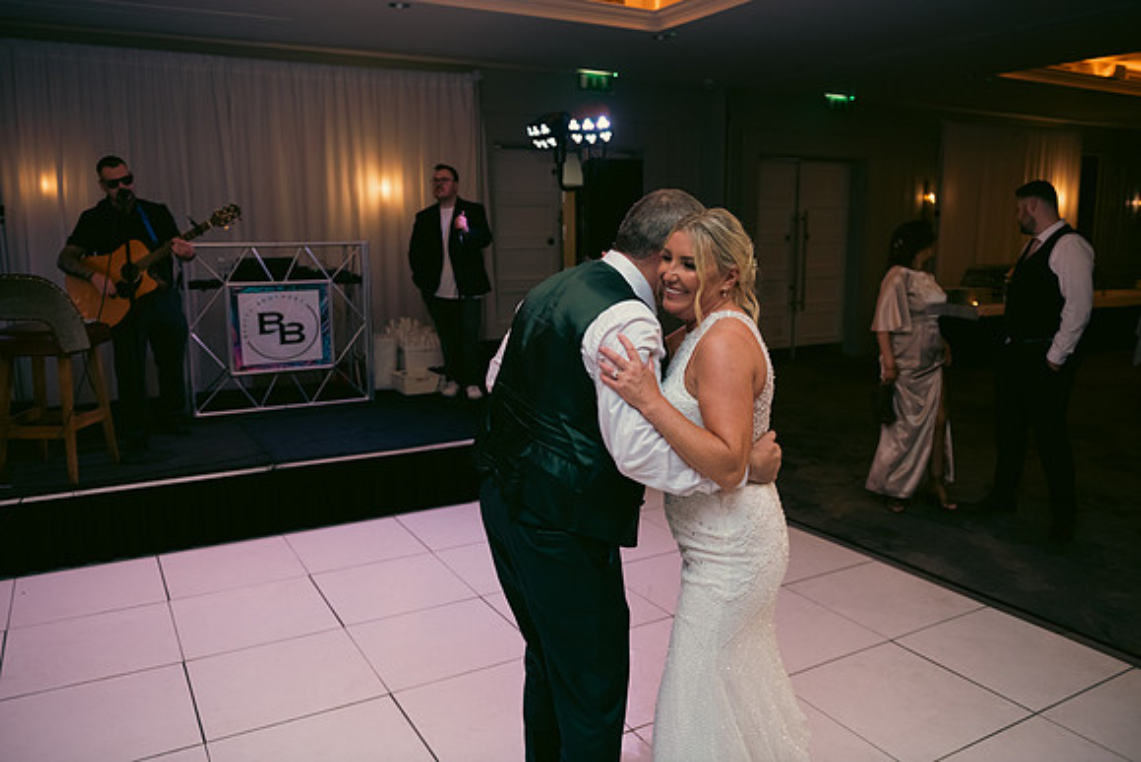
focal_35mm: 28
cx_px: 570
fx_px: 888
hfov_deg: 65.5
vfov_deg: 46.4
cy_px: 381
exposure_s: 1/160
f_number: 3.5
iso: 800
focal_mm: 28
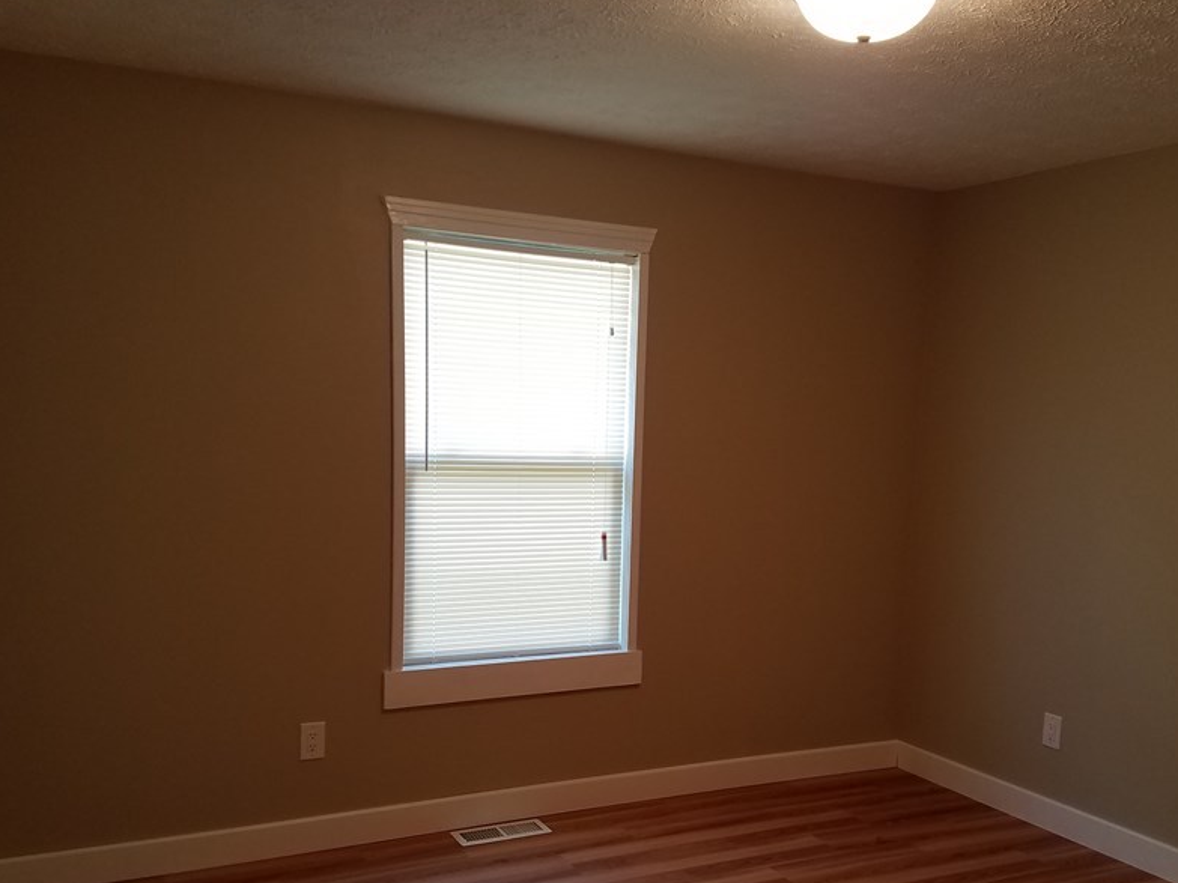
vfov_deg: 41.4
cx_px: 621
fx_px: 1157
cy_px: 569
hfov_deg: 53.9
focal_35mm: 34
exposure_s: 1/60
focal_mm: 4.2
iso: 64
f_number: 1.7
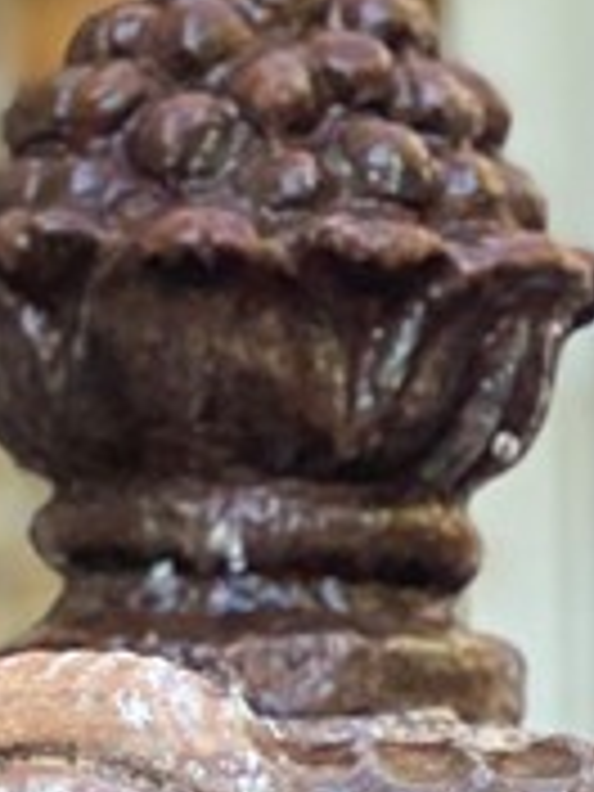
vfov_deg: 6.3
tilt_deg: -5.0
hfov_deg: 4.9
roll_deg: -0.3
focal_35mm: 303
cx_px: 477
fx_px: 6933
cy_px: 1764
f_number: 2
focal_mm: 6
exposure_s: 1/122
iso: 100
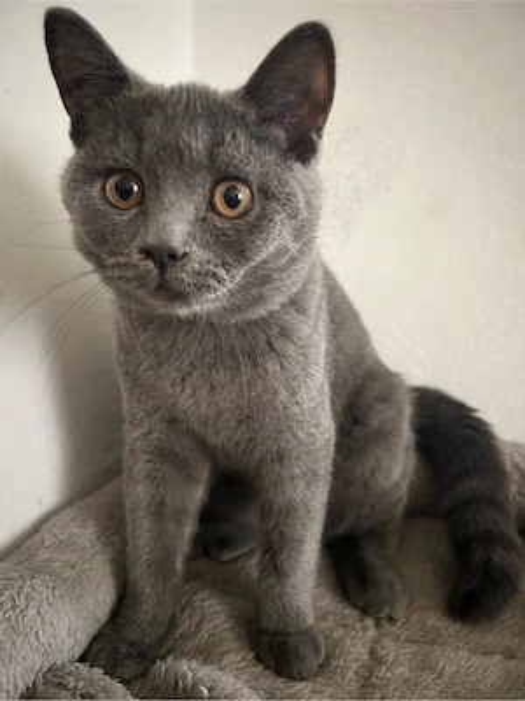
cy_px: 350
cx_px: 262
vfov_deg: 67.3
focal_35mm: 26
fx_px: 526
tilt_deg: -12.8
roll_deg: +0.0
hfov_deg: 53.1
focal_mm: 5.7
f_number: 1.5
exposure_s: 1/60
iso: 500
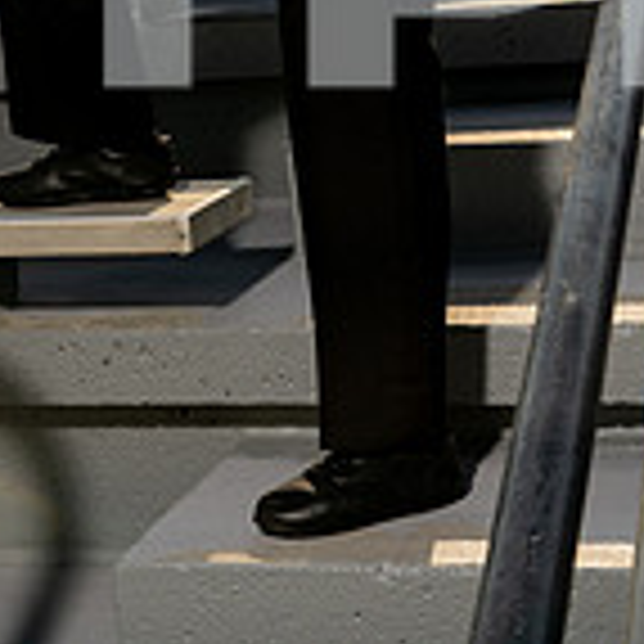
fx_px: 2021
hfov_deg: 18.1
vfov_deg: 16.3
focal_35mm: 96
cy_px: -365
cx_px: 266
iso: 100
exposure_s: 1/250
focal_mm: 36
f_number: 8
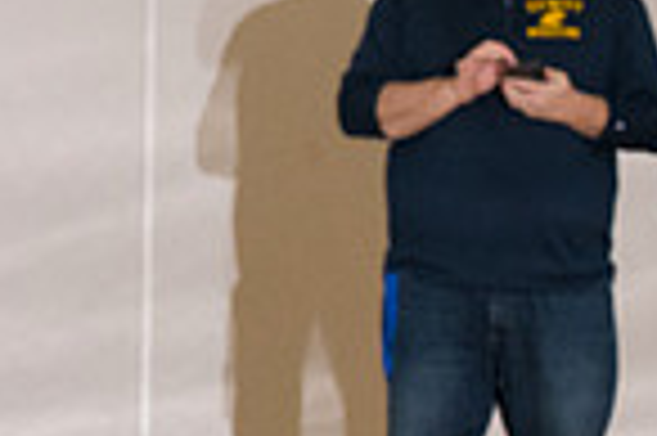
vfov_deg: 1.4
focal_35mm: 973
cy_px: 207
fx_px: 17737
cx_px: 1290
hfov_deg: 2.1
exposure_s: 1/250
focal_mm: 200
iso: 2000
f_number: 5.6
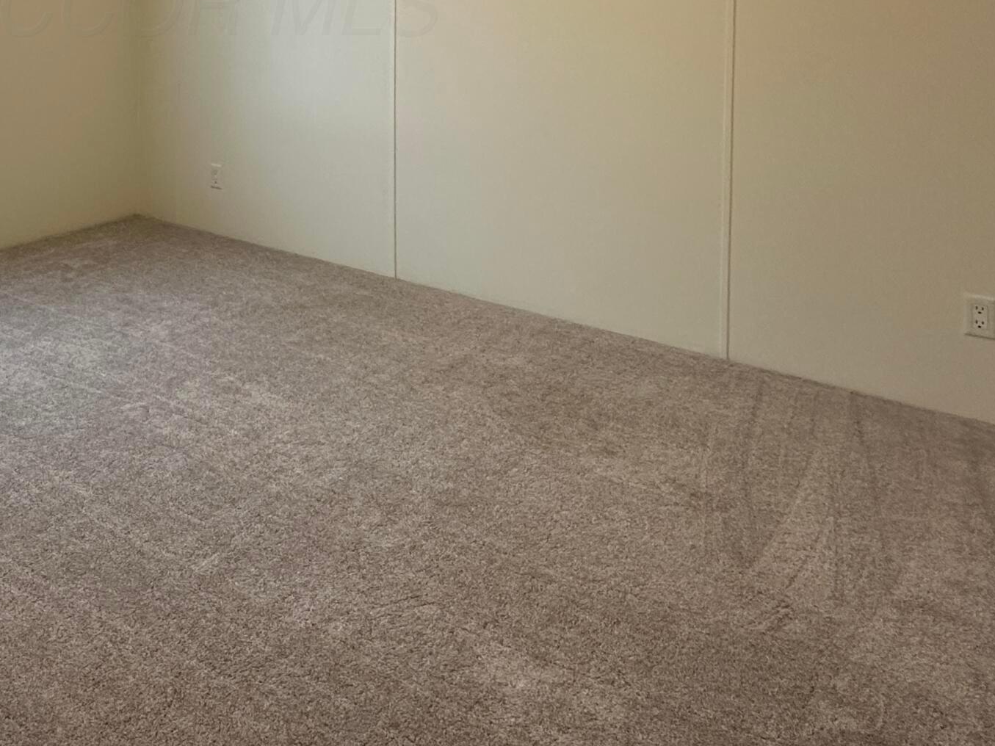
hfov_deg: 54.9
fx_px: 891
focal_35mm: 31
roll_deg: -0.4
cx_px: 220
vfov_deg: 40.0
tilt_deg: -0.1
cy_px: 4
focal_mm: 2.22
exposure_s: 1/120
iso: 200
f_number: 2.2
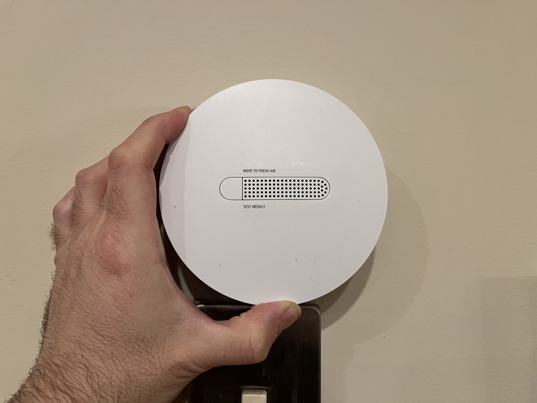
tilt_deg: +6.9
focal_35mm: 26
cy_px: 202
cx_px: 268
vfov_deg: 53.1
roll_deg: -0.1
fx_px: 403
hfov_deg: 67.3
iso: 250
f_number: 1.6
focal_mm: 5.1
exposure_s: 1/60
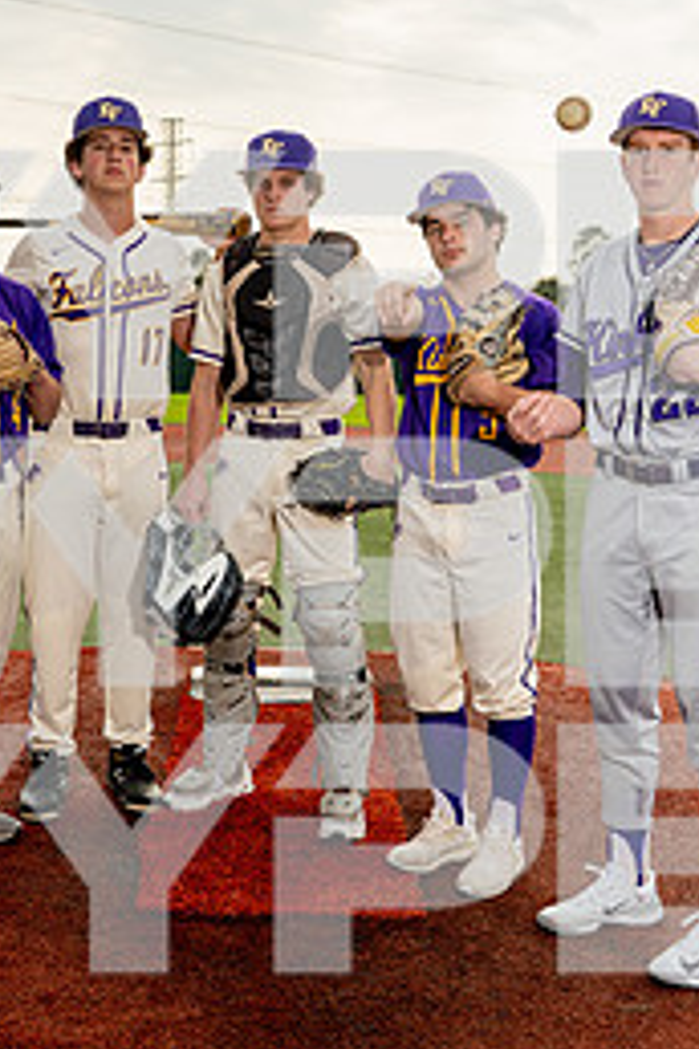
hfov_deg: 22.2
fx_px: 1776
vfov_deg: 32.9
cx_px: 236
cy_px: 565
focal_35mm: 61
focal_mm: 35
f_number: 8
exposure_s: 1/250
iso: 125
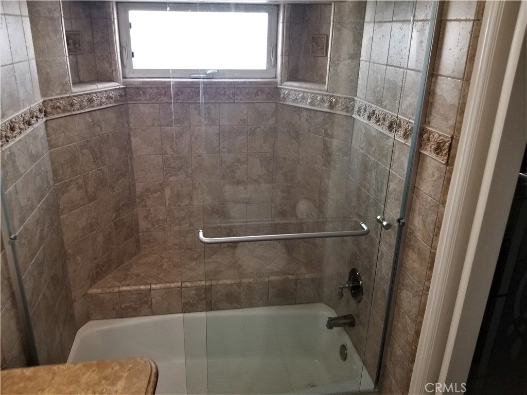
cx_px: 264
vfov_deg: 53.1
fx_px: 396
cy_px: 198
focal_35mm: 26
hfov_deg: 67.3
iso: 160
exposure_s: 1/40
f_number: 1.7
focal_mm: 4.25
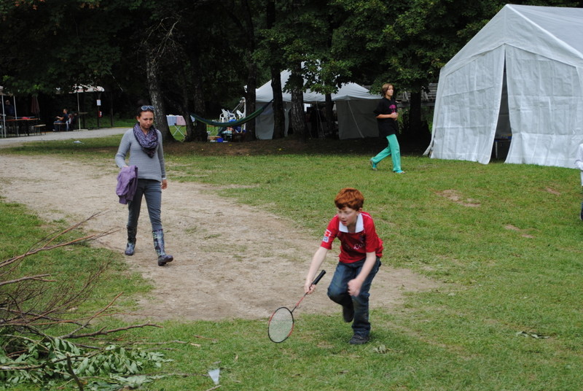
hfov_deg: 29.8
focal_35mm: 68
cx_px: 292
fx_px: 1095
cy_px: 196
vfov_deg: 20.2
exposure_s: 1/200
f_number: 7.1
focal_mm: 45
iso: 100
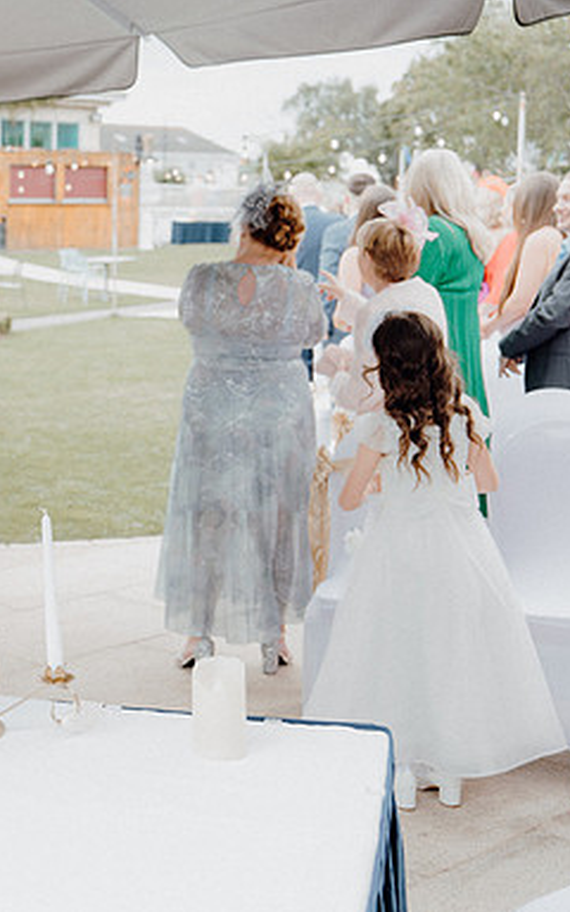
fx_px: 1417
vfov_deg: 35.7
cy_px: 457
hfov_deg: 21.3
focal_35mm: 57
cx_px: -97
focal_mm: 37
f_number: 3.5
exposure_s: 1/200
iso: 125
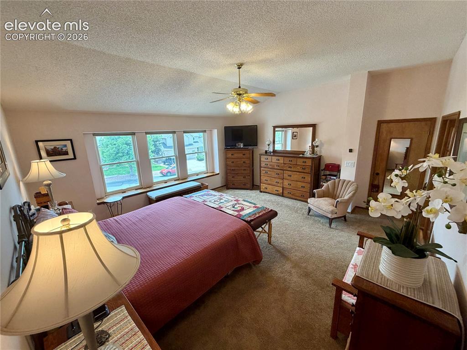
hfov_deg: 102.1
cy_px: 175
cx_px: 234
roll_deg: +2.4
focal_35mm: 14
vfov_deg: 85.6
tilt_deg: -13.2
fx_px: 189
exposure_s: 1/120
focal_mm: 2.22
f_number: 2.2
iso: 200
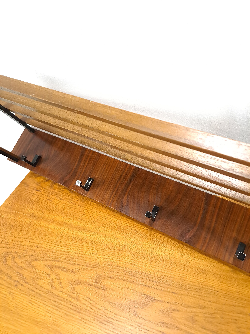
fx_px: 231
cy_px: 167
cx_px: 125
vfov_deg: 71.6
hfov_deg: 56.8
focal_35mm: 24
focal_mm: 5.23
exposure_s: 1/50
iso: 500
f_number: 1.8
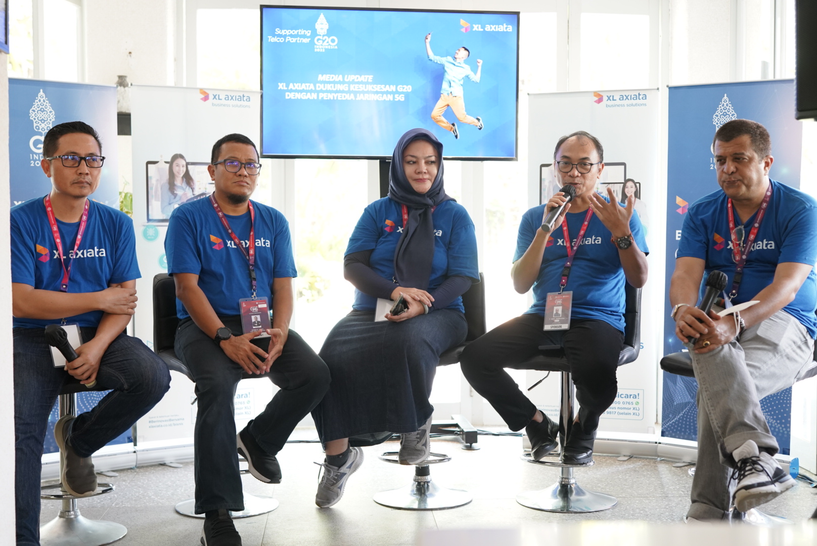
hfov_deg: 39.6
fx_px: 1135
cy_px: 273
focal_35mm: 50
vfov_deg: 27.0
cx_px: 408
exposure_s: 1/125
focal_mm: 50
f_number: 3.2
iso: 2000
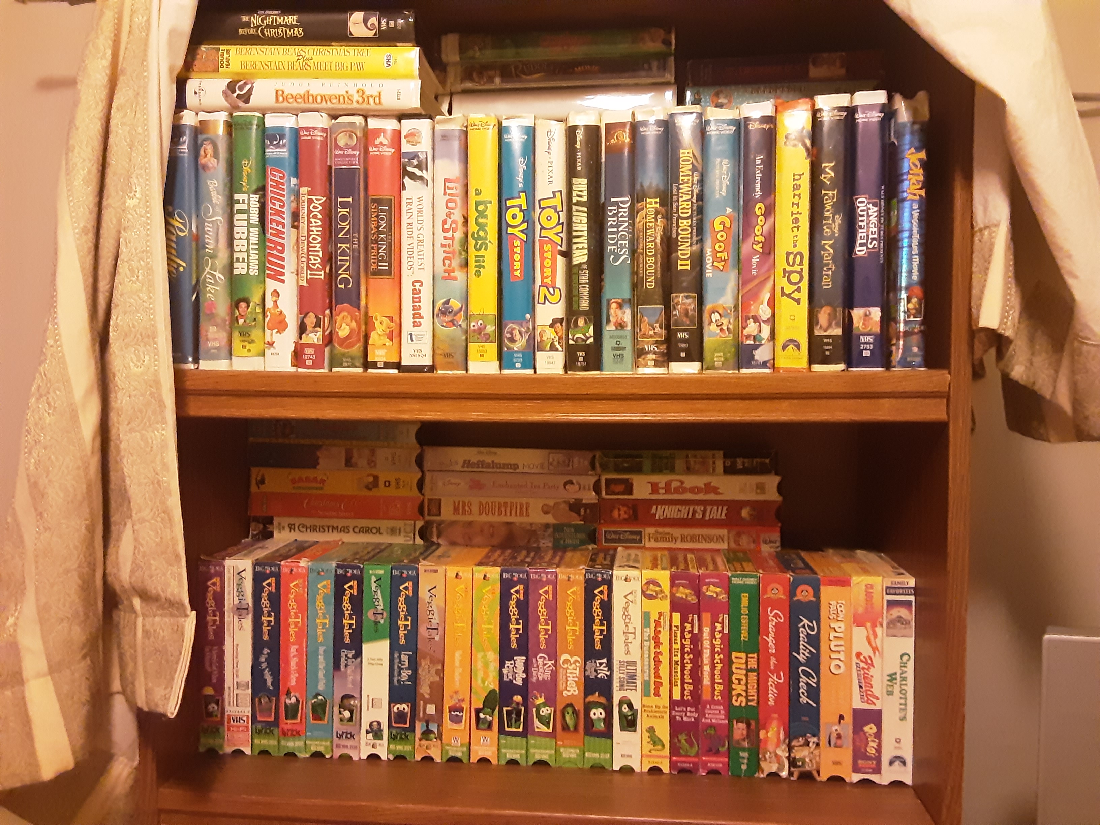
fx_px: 858
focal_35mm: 27
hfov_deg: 65.3
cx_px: 550
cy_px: 412
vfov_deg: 51.4
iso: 500
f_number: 1.9
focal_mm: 2.91
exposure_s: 1/20
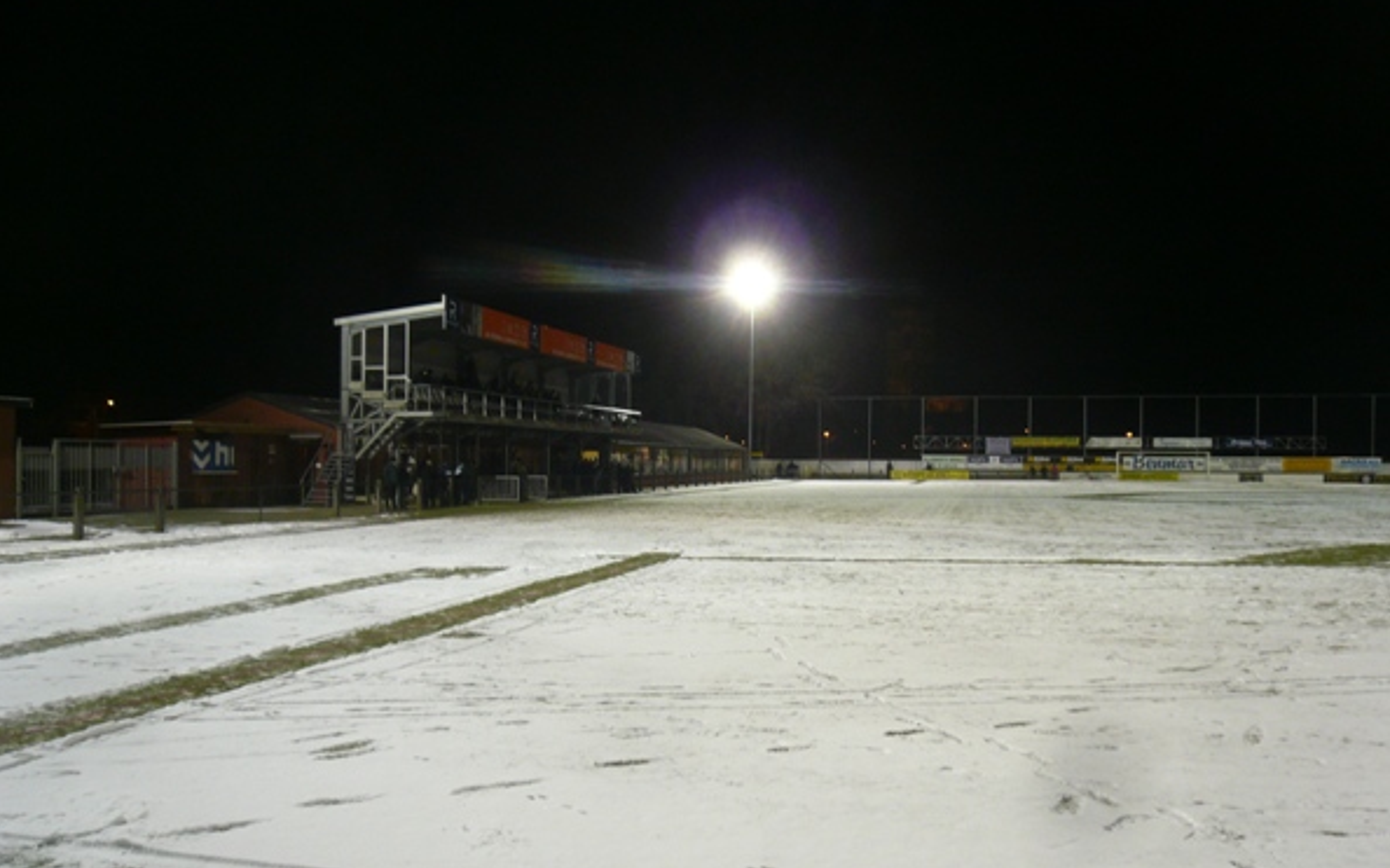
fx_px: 1136
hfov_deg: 62.9
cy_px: 459
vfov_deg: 41.8
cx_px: 693
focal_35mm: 30
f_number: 2.8
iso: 125
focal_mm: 4.6
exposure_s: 1/15
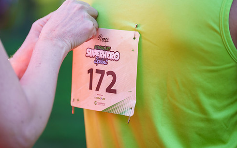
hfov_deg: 10.9
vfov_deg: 6.8
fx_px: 1240
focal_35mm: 192
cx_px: 103
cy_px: 57
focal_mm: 159
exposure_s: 1/500
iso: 500
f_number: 2.8
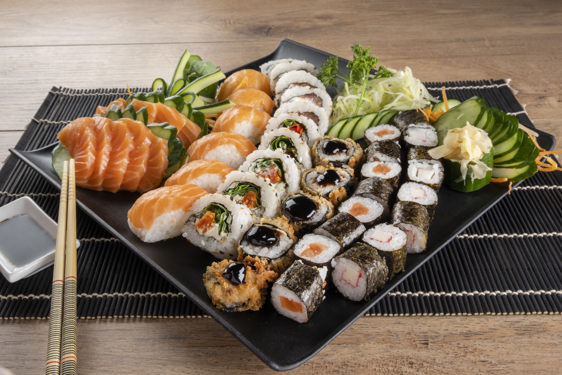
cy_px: 188
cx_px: 281
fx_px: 624
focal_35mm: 40
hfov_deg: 48.5
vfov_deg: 33.4
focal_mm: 26.4
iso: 160
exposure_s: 1/125
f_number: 18
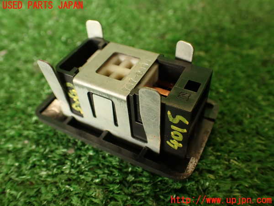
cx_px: 137
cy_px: 103
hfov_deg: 56.8
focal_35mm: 32
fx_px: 253
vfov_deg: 44.2
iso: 200
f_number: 2.4
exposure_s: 1/60
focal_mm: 5.79
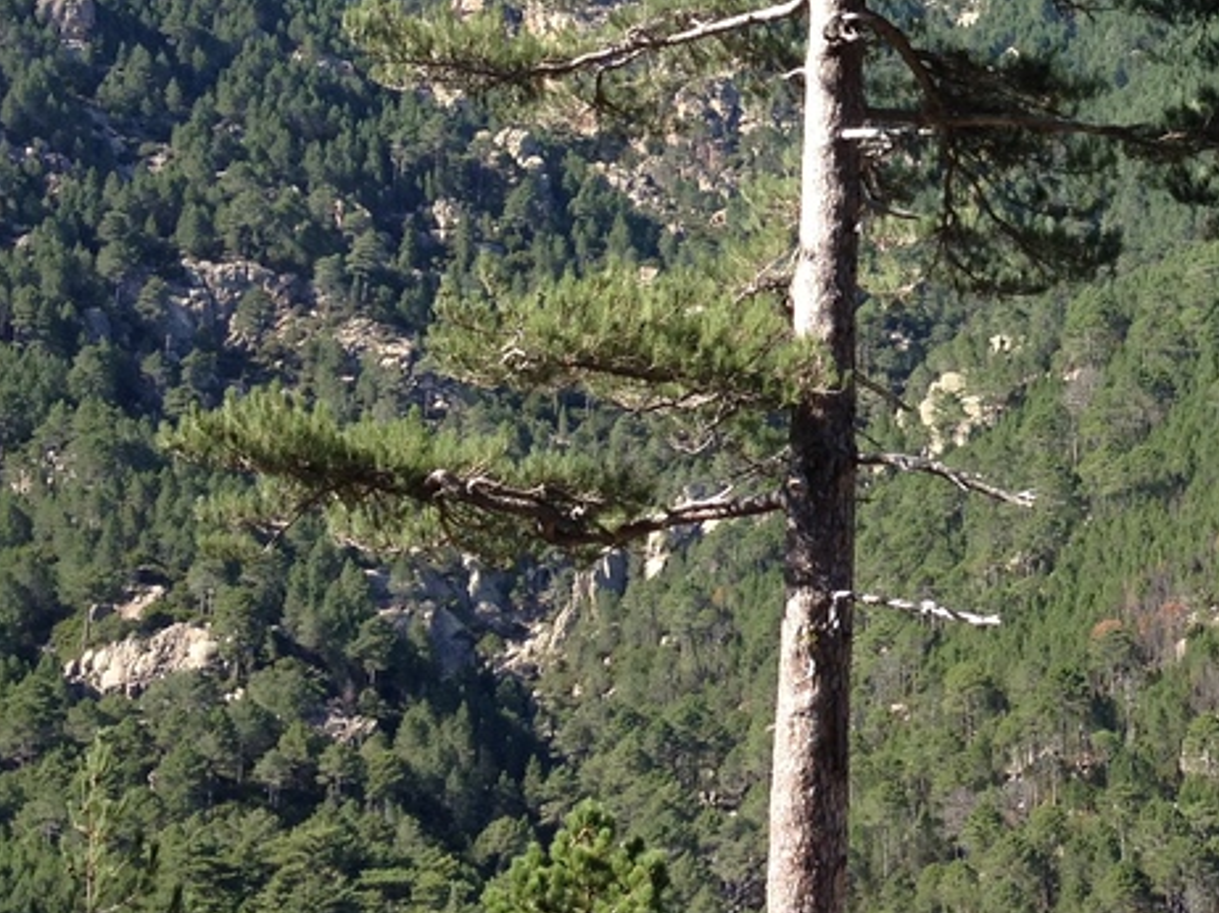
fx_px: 3203
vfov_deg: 16.1
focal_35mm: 91
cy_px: 145
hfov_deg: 20.8
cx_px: 1227
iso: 64
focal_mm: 4.28
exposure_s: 1/587
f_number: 2.4
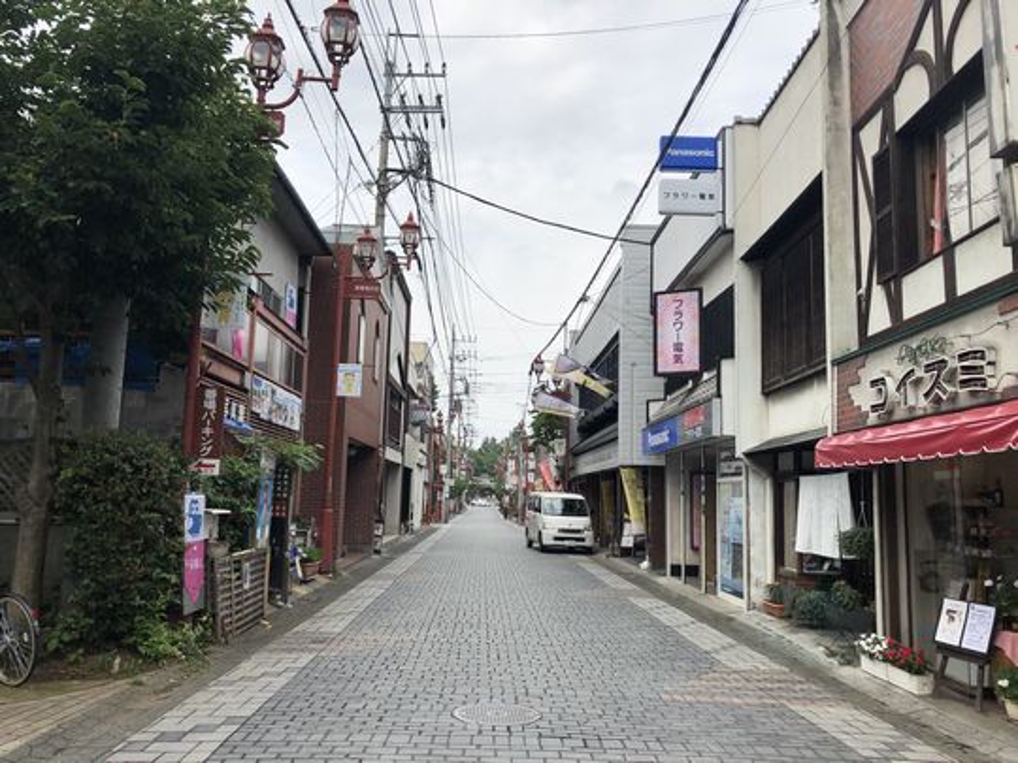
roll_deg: -2.0
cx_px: 509
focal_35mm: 28
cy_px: 382
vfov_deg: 49.7
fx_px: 823
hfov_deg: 63.4
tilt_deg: +6.6
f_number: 1.8
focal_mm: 3.99
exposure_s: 1/2000
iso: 20
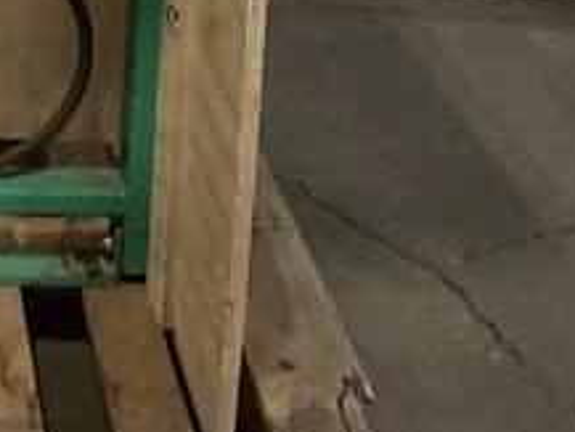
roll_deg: -1.5
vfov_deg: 13.6
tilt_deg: -12.7
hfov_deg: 18.5
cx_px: -132
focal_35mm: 100
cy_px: -288
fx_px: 1662
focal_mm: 3
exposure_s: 1/60
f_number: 1.8
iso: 250
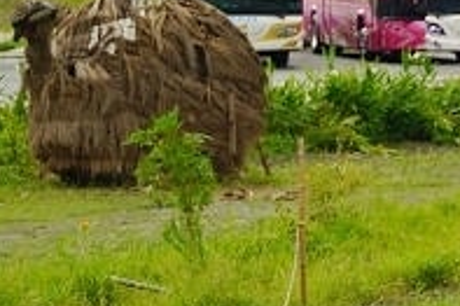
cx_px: 1378
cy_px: 54
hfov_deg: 9.1
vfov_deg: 7.5
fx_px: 2336
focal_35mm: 183
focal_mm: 30
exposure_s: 1/60
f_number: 4.5
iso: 100
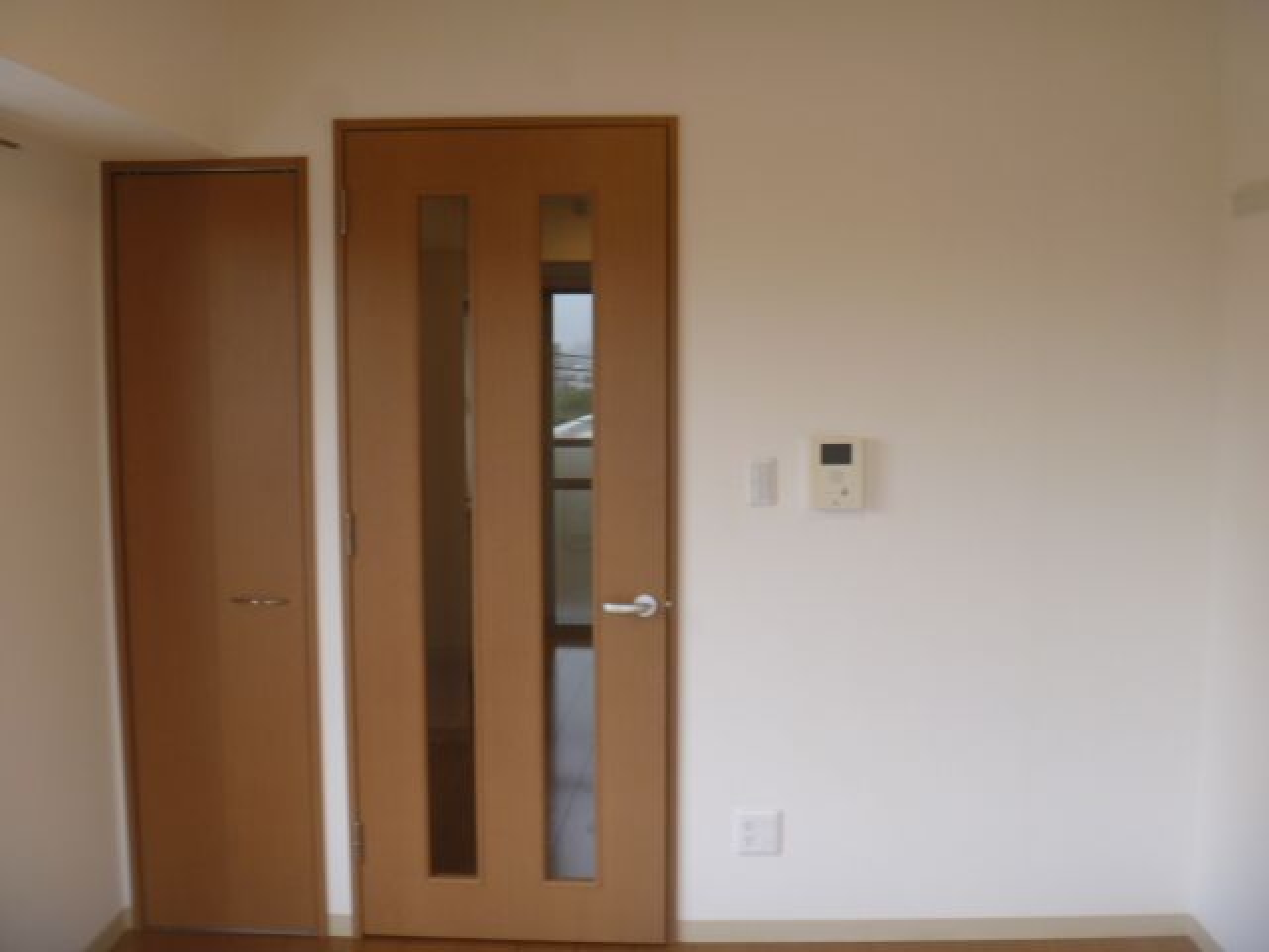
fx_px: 1283
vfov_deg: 40.7
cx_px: 634
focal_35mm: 35
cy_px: 476
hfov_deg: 52.6
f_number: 3.5
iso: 80
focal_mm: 6.3
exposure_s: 1/60
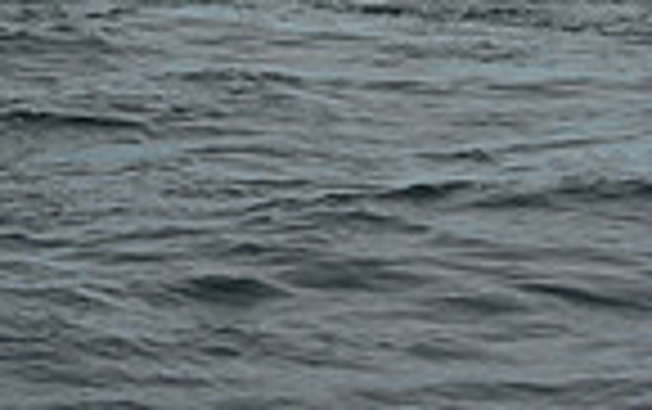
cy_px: -856
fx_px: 5070
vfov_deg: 4.4
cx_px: -196
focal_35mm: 285
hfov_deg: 7.3
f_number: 9
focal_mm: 70
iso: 320
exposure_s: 1/1000
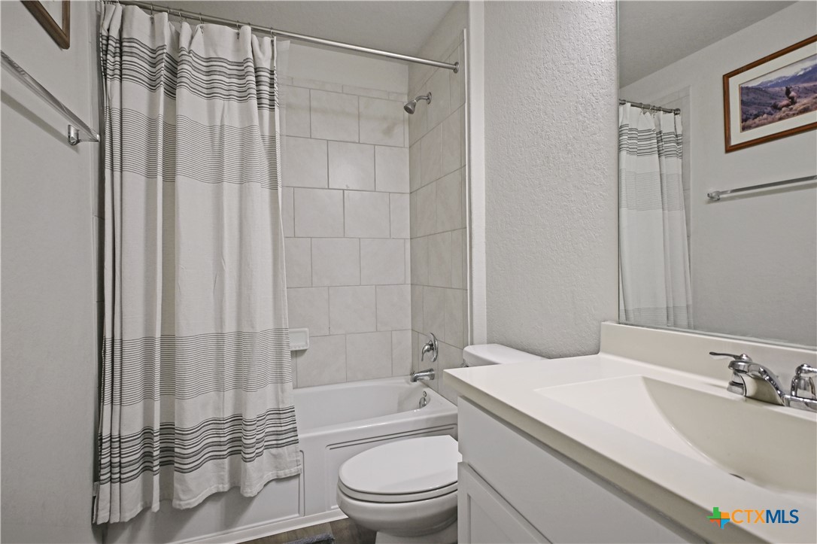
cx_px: 408
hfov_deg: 90.0
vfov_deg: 67.3
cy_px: 272
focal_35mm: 18
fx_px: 408
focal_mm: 12
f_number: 3.5
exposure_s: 1/20
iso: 80
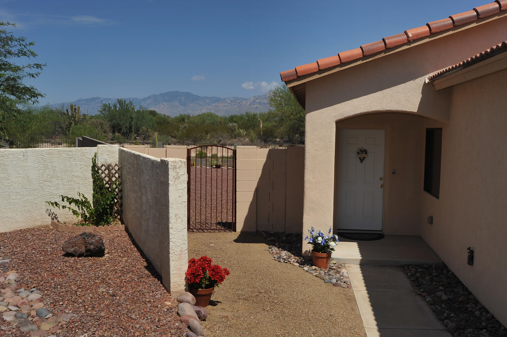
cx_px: 254
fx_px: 493
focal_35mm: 35
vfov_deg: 37.8
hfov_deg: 54.5
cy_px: 168
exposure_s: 1/320
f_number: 16
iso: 250
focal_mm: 35
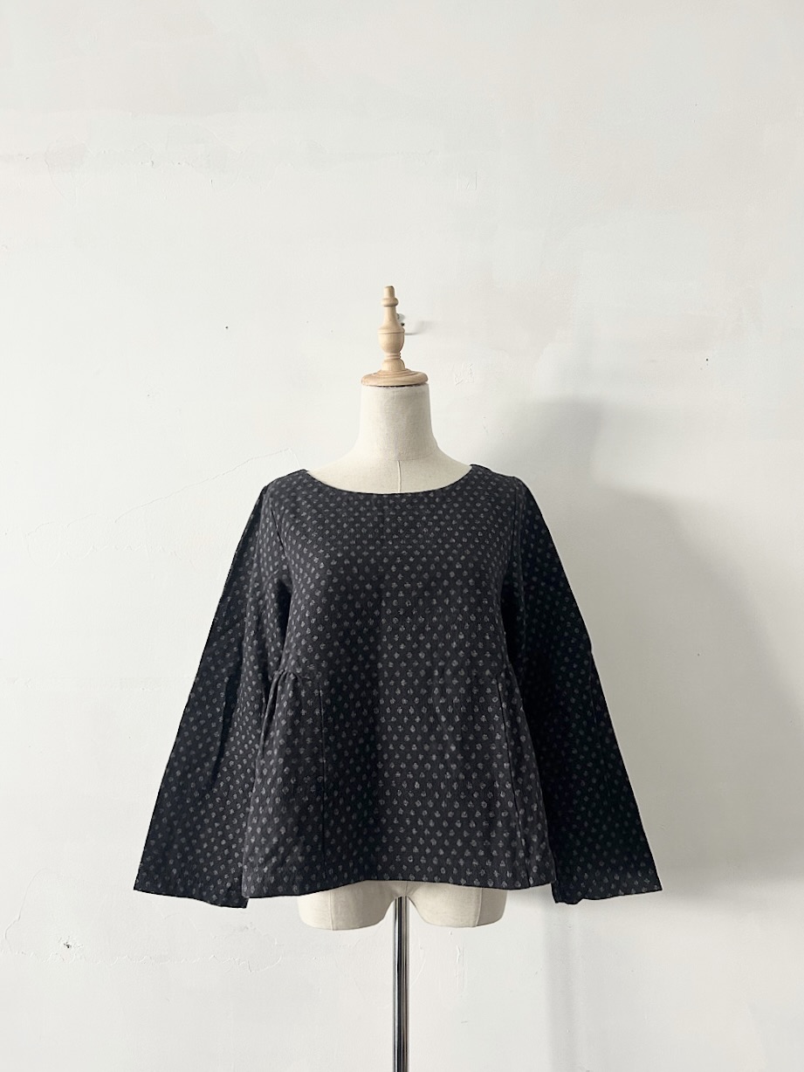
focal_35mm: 26
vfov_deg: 67.3
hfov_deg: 53.1
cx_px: 402
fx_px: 805
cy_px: 536
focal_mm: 5.7
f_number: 1.5
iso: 125
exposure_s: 1/68
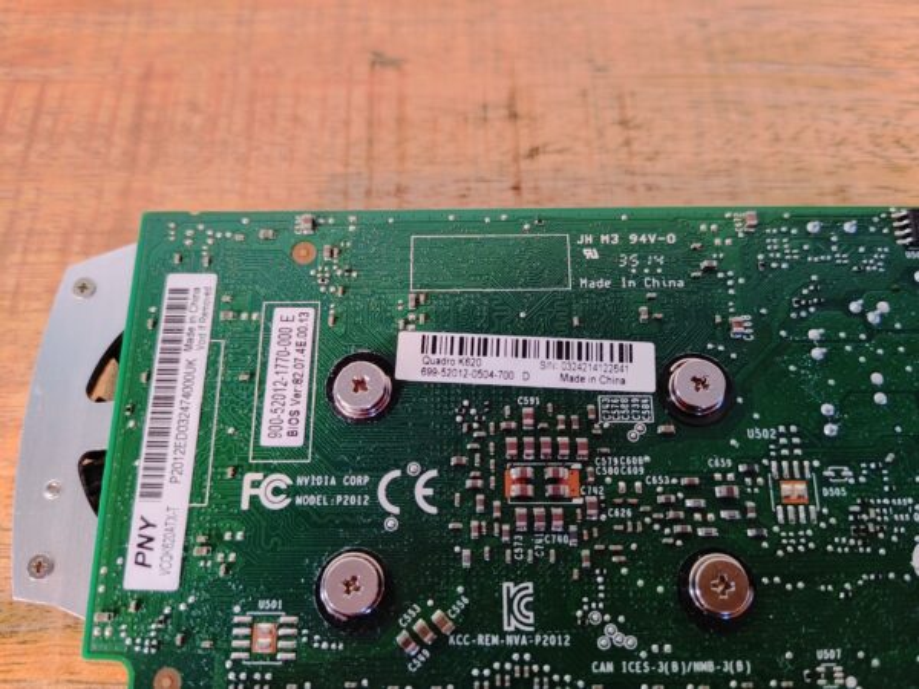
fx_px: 690
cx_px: 460
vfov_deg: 53.1
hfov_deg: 67.3
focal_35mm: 26
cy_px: 344
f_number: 1.8
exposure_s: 1/50
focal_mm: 4.81
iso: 250
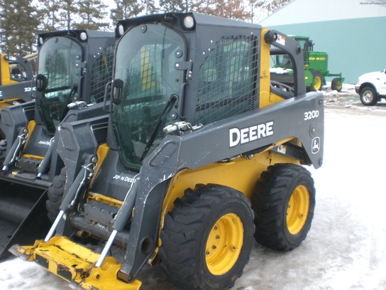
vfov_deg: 37.7
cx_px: 193
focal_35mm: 38
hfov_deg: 49.0
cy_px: 145
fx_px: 424
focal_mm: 6.3
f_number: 3.1
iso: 100
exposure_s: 1/100
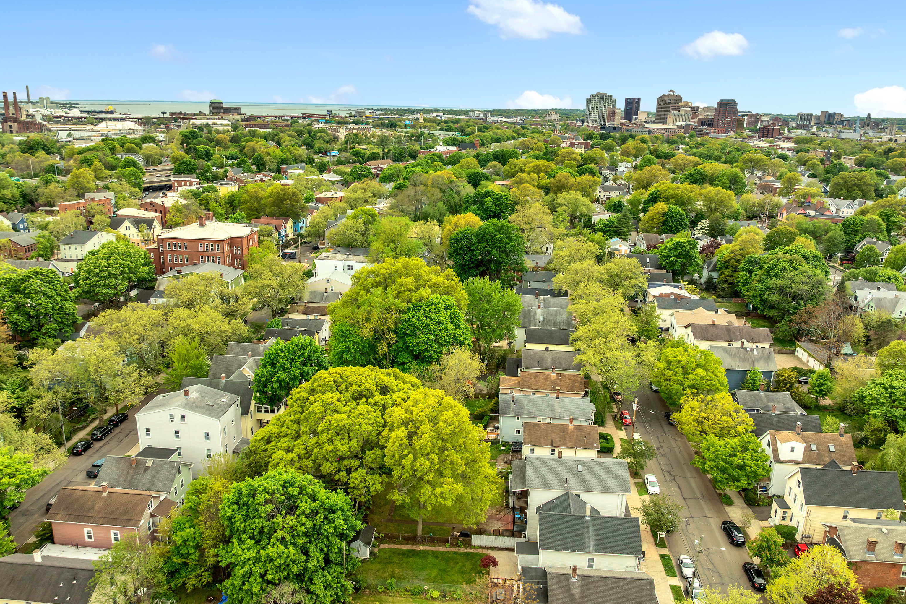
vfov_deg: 51.3
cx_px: 452
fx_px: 629
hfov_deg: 71.5
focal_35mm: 25
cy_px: 289
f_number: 3.2
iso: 100
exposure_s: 1/100
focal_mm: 12.29
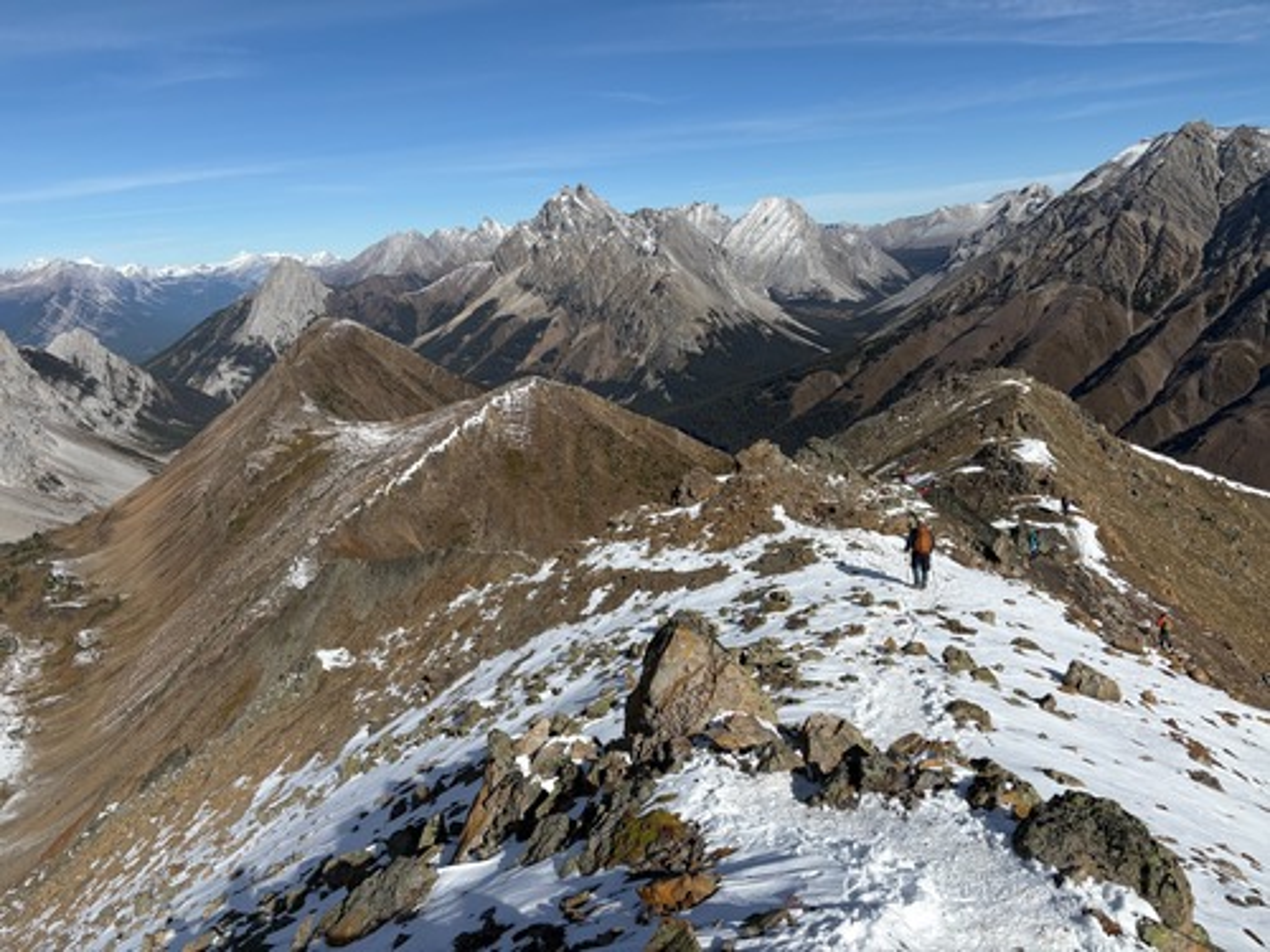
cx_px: 635
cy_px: 476
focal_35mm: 26
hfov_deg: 67.3
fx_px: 954
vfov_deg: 53.1
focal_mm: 5.96
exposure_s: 1/5814
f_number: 1.6
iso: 50
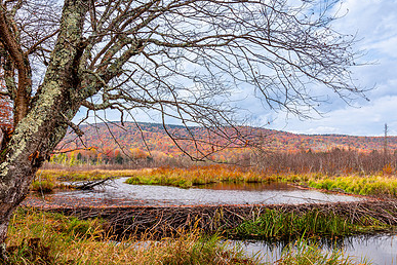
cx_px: 178
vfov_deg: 36.8
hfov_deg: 53.0
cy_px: 119
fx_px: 397
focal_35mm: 36
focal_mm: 24
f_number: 13
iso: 64
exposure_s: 1/20
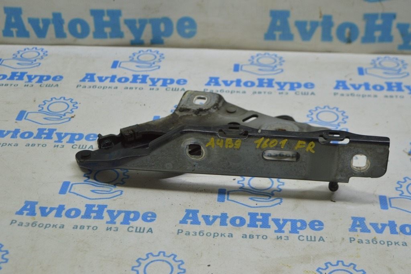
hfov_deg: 31.9
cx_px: 206
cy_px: 137
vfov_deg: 21.5
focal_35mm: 63
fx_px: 719
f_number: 5.6
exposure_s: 1/40
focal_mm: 42
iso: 400
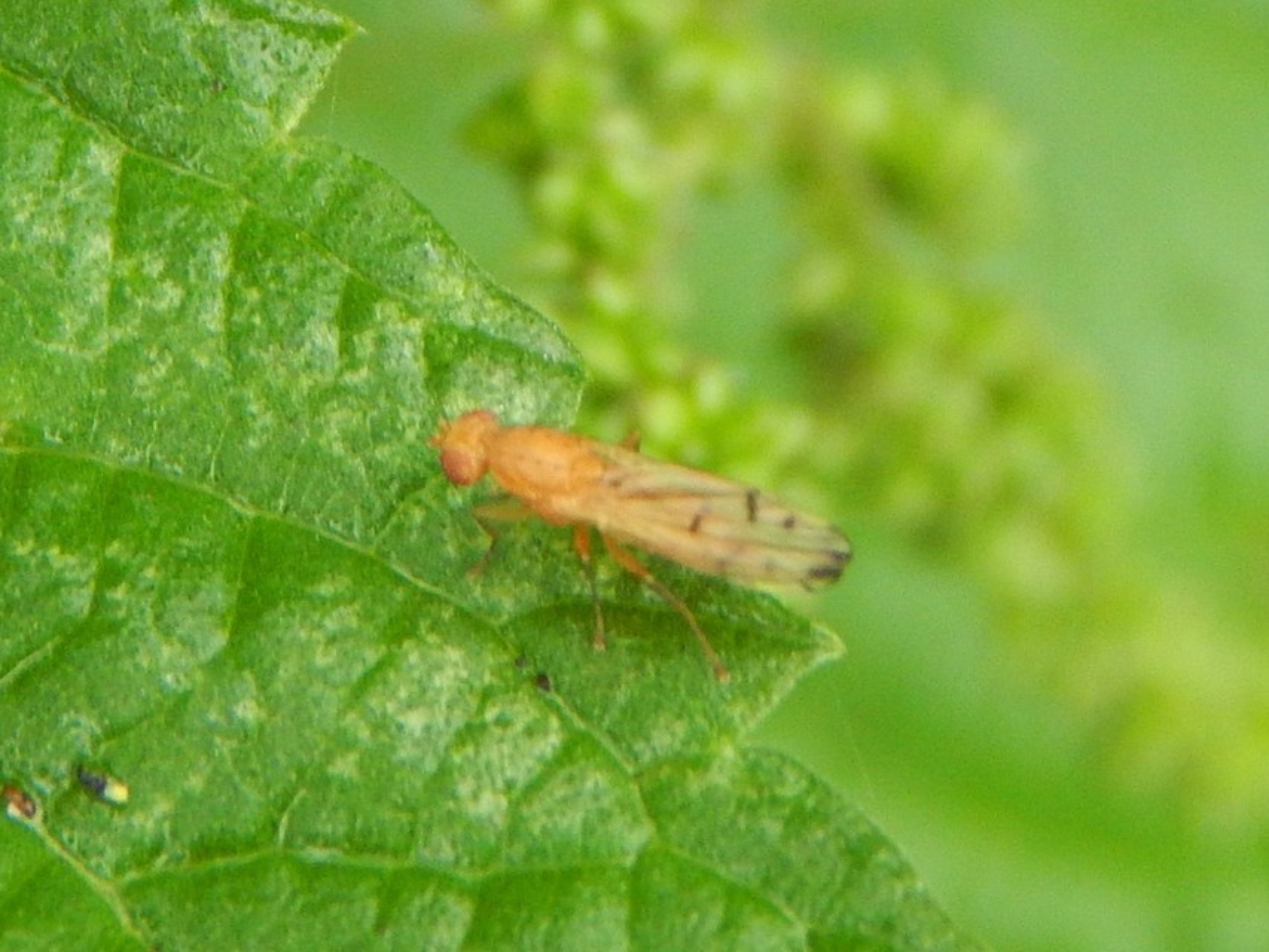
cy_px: 476
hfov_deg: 15.1
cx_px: 634
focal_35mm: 131
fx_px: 4803
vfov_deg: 11.3
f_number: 4.8
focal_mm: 23.4
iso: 280
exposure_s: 1/30
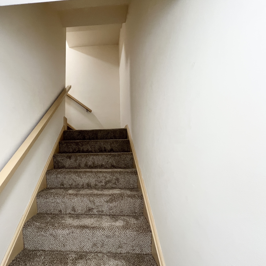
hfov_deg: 85.3
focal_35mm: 16
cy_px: 137
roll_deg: +0.5
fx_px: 139
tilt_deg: +7.1
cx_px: 95
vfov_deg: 87.4
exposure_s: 1/60
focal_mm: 1.57
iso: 200
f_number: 1.8
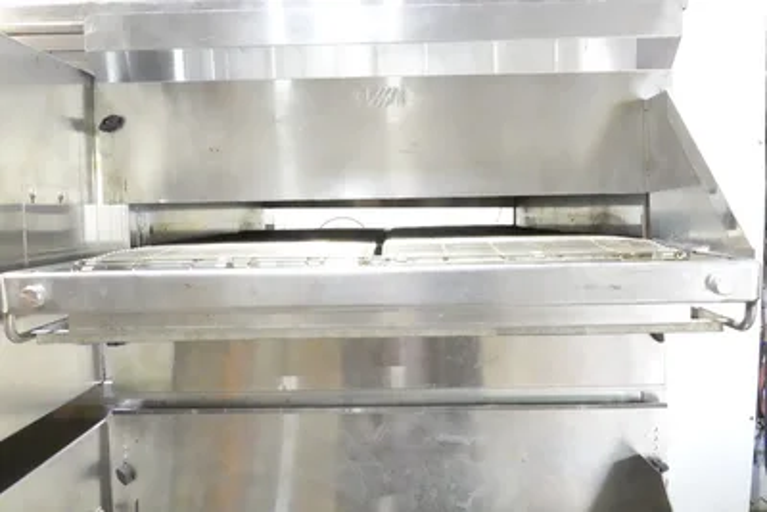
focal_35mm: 32
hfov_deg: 58.7
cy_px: 256
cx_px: 384
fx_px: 682
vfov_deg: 41.1
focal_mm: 12.01
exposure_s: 1/13
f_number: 10
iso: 6400
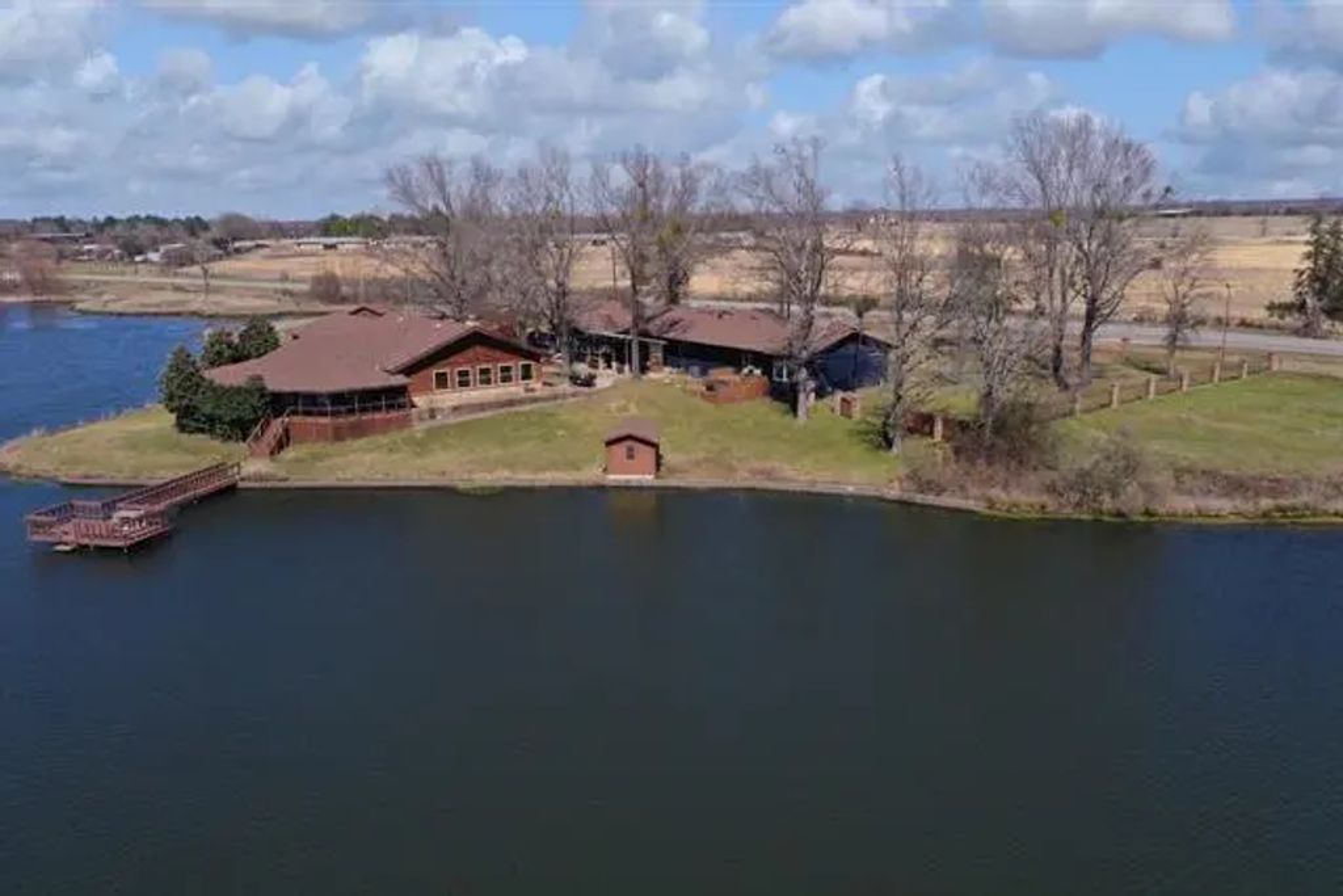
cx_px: 672
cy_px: 448
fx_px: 1045
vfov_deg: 46.4
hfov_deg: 65.5
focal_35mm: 28
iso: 100
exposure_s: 1/500
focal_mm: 10.26
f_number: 6.3
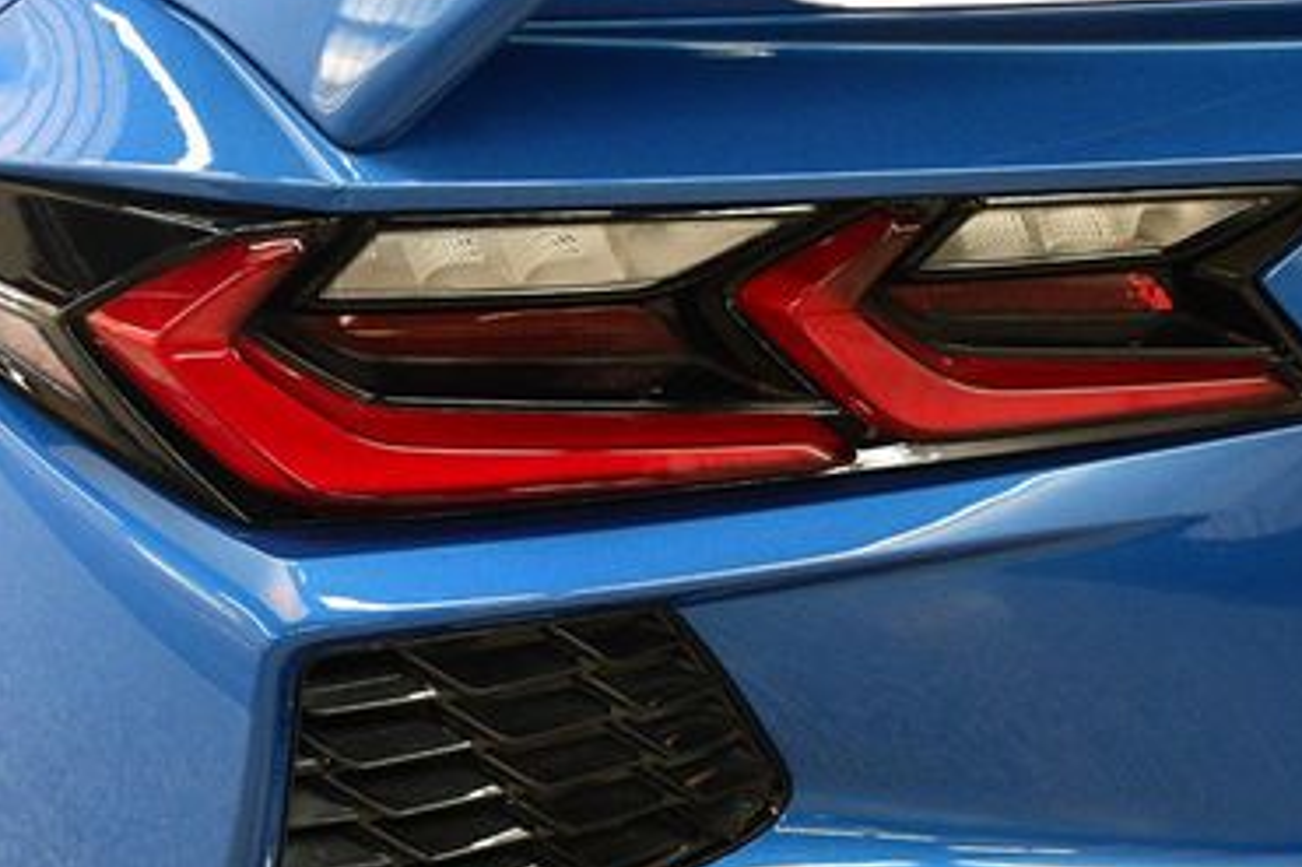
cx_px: 554
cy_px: 523
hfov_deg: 23.1
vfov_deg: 15.5
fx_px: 3181
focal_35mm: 88
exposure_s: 1/125
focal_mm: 34
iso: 2500
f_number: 4.2
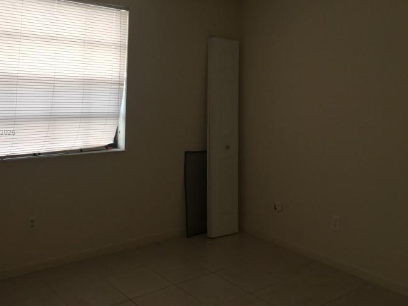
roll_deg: -2.3
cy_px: 132
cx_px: 165
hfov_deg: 51.1
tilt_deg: -6.2
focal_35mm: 36
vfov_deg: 39.6
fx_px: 424
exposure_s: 1/48
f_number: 2.2
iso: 25
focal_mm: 4.15
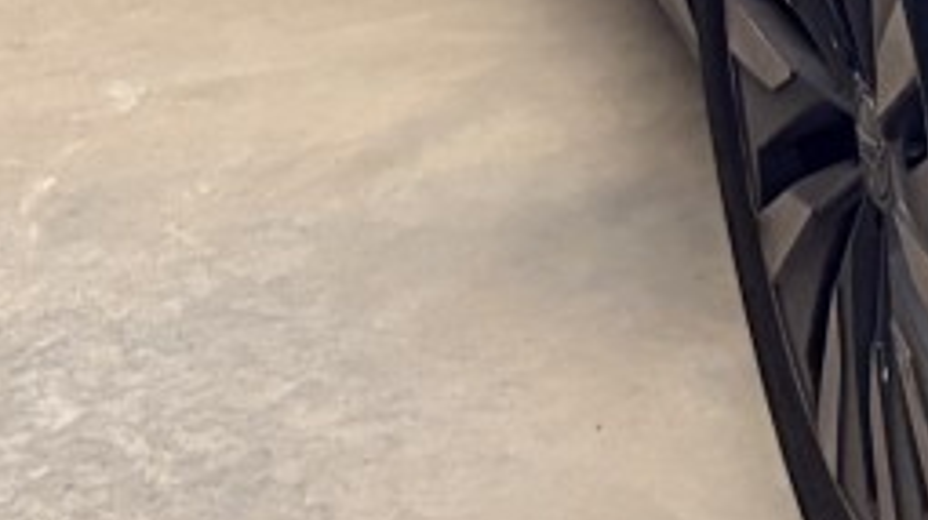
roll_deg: +0.1
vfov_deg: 7.4
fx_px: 3934
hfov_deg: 11.6
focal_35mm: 160
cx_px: 2053
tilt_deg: -15.8
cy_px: -345
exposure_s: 1/50
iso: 320
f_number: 1.6
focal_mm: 5.96
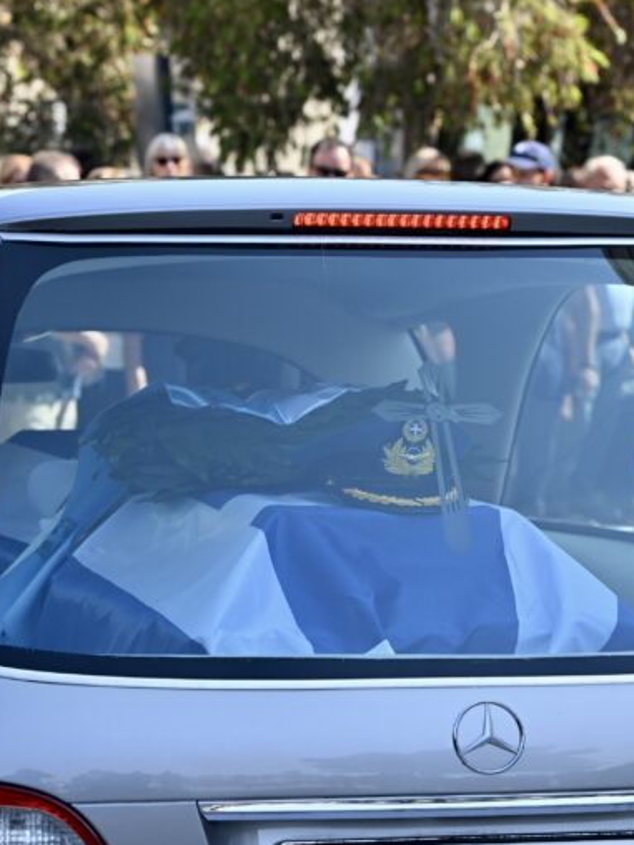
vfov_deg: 12.3
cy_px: 422
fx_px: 3907
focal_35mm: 160
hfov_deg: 9.3
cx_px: 358
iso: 800
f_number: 7.1
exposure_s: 1/800
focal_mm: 110
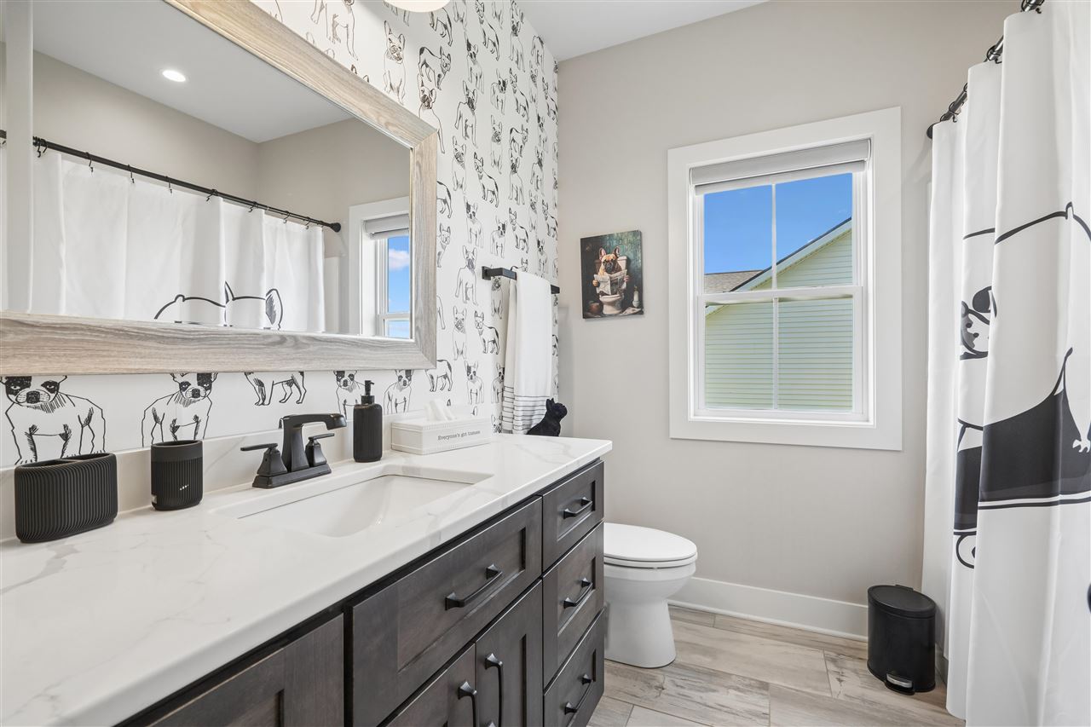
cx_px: 546
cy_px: 364
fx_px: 485
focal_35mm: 16
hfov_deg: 96.7
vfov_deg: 73.7
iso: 400
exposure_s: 1/40
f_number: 10
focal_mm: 16
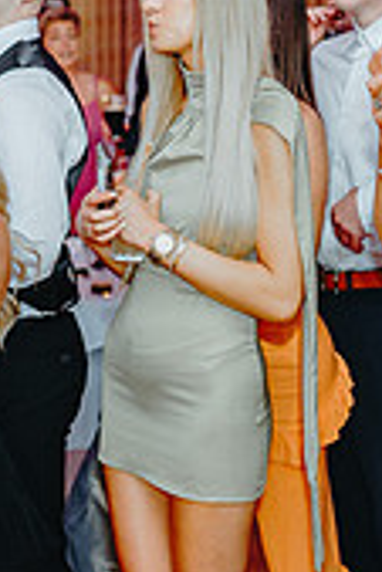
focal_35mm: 120
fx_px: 1906
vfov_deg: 17.0
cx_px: -118
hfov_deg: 11.2
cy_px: 215
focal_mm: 35
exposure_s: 1/250
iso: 1250
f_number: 2
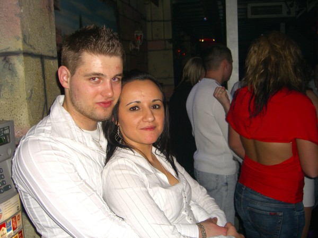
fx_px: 349
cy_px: 119
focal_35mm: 38
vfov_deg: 37.7
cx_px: 159
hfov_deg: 49.0
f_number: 2.8
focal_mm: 7.9
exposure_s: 1/60
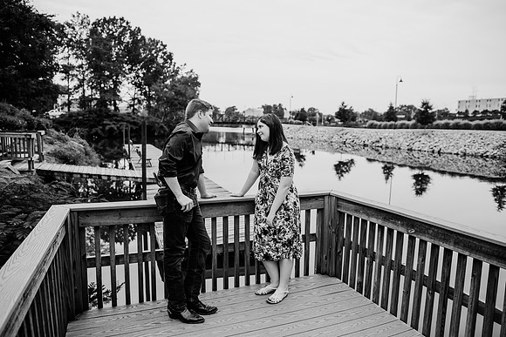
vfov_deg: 53.2
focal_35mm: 24
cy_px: 168
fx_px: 337
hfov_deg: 73.7
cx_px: 253
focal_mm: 24
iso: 200
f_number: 2.8
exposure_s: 1/800
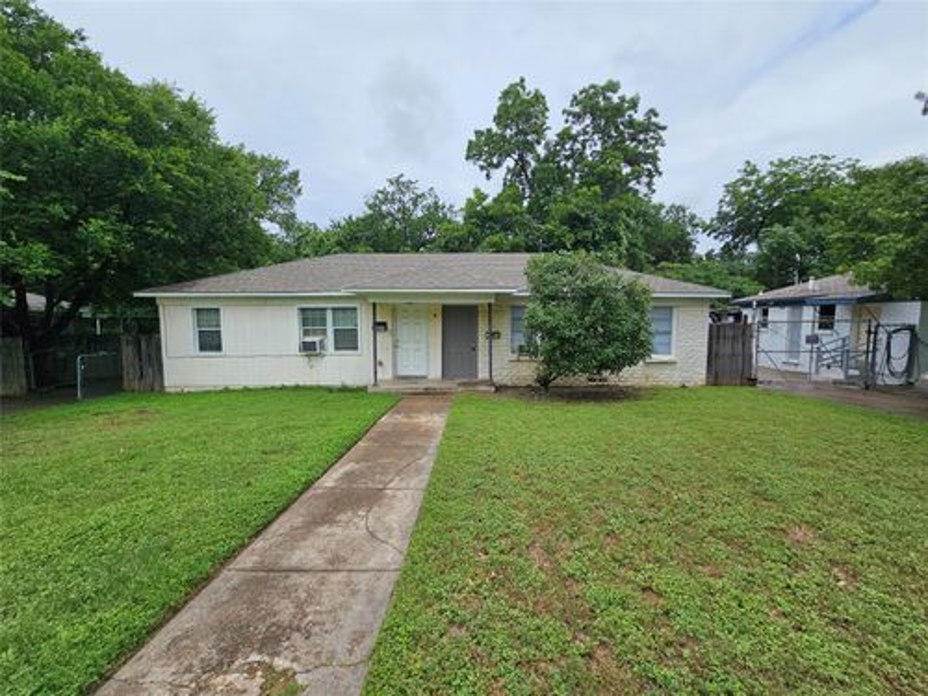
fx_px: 349
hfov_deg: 106.2
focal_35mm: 13
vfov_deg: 89.9
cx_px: 464
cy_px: 348
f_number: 2.2
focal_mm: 2.2
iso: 50
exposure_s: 1/4032
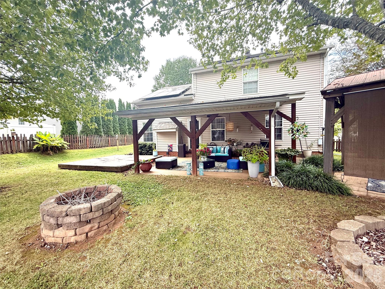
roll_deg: +0.7
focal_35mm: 14
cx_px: 192
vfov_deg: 85.7
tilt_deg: -3.3
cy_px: 144
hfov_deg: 102.1
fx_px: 156
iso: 64
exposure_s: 1/230
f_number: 2.2
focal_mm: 2.22
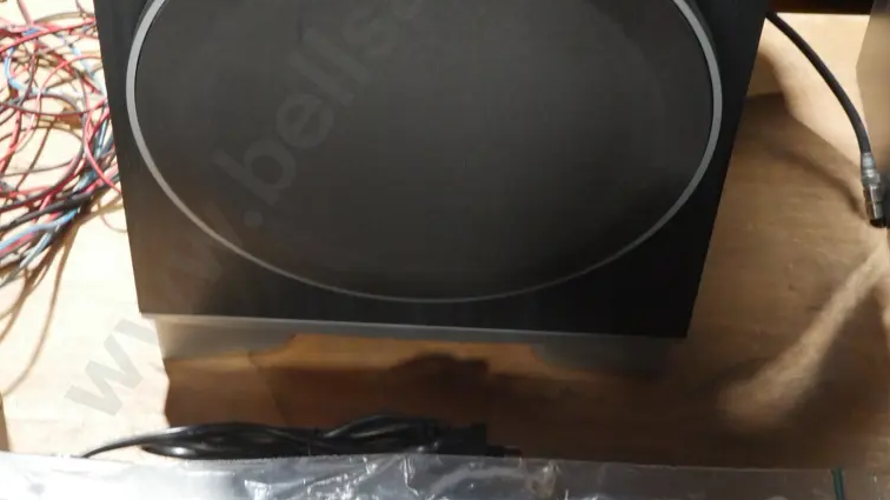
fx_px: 1463
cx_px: 444
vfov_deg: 18.6
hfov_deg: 33.8
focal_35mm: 62
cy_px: -68
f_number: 9
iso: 3200
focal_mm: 21
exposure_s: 1/40
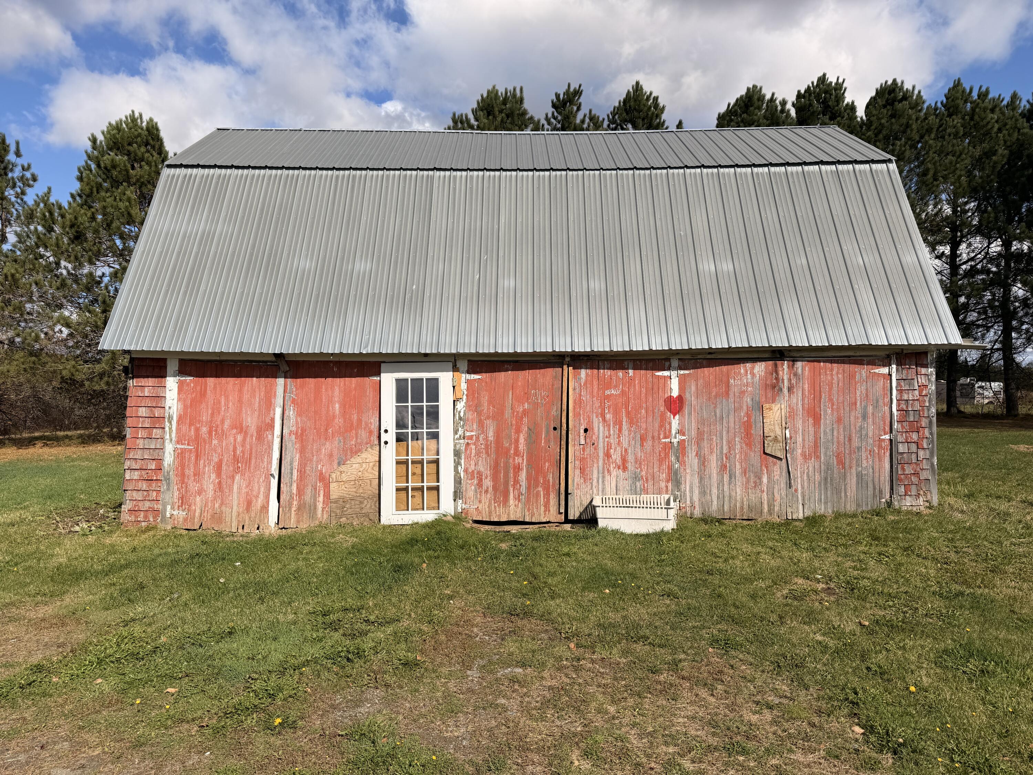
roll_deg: +1.6
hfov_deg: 71.6
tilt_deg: +1.9
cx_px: 516
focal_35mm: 24
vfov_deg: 56.8
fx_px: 716
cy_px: 388
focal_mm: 6.76
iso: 80
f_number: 1.78
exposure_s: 1/6711
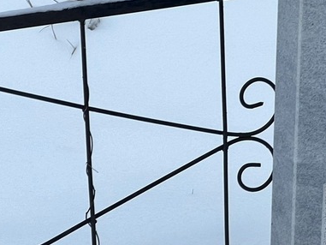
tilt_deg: -21.8
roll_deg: -0.5
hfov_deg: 9.4
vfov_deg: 7.2
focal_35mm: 207
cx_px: 433
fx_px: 1950
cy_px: 122
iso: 32
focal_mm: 9
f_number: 2.8
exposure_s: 1/153
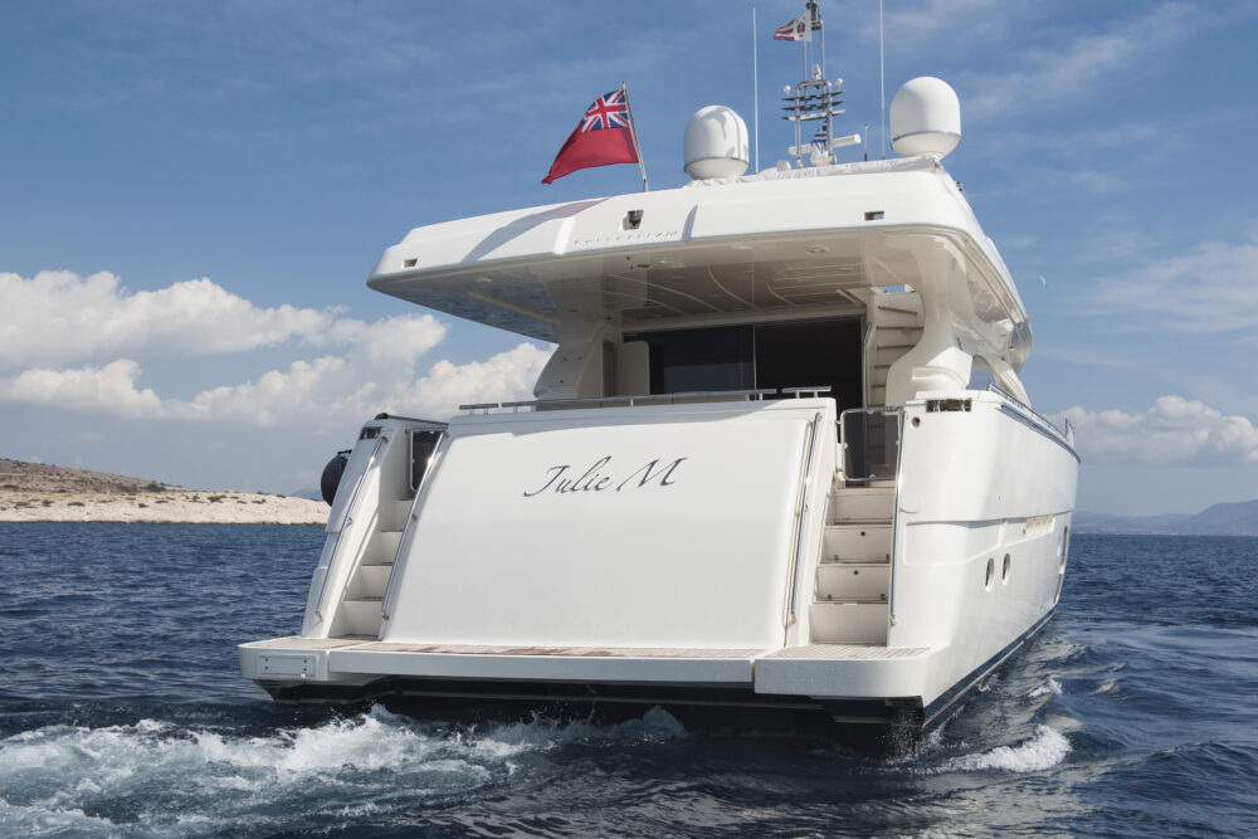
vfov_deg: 36.9
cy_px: 420
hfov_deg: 53.1
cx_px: 629
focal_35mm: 36
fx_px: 1258
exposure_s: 1/250
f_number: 14
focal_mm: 36
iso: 200
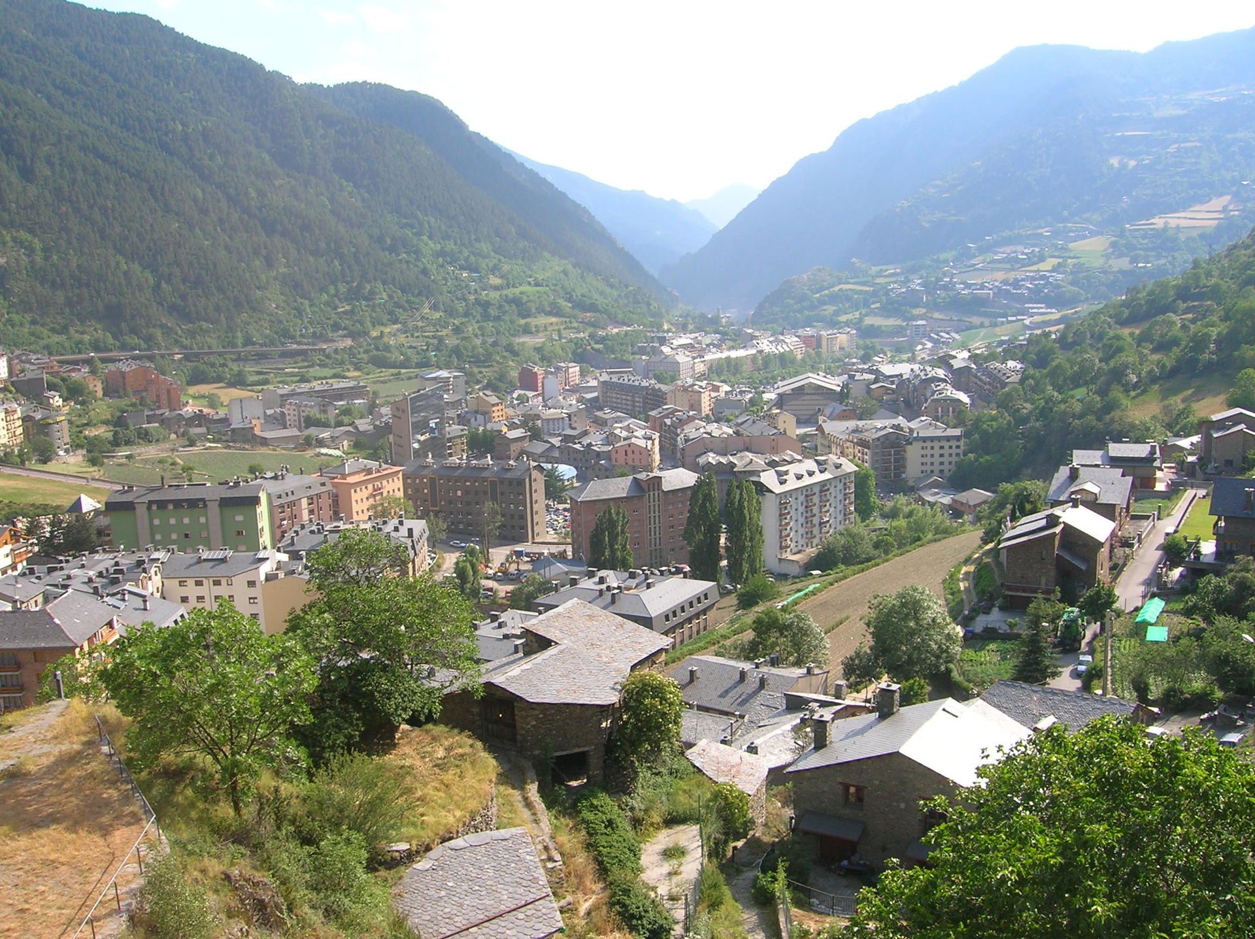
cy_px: 470
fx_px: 1232
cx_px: 628
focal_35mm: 34
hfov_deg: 54.0
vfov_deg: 41.7
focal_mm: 5.7
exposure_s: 1/175
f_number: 4.9
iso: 50
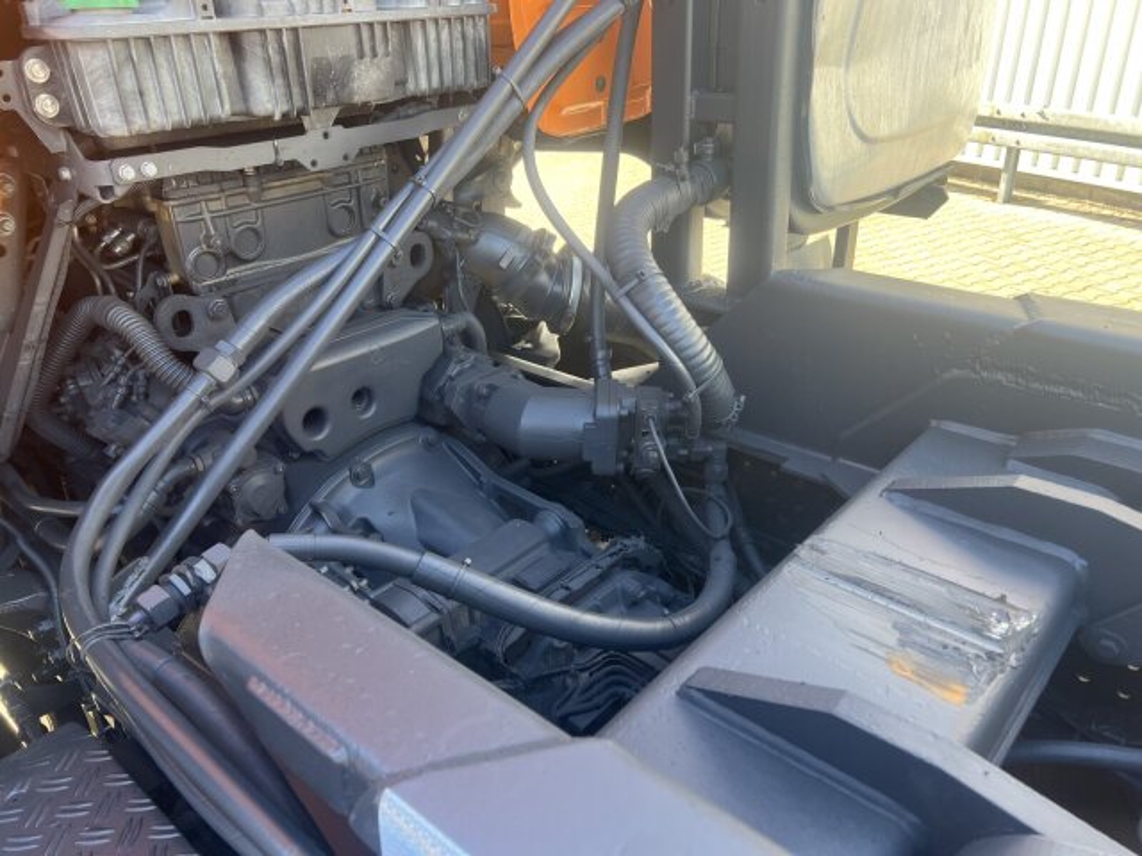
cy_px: 428
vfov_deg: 53.1
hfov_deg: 67.3
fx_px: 858
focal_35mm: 26
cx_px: 571
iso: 50
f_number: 1.5
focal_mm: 5.7
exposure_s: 1/171
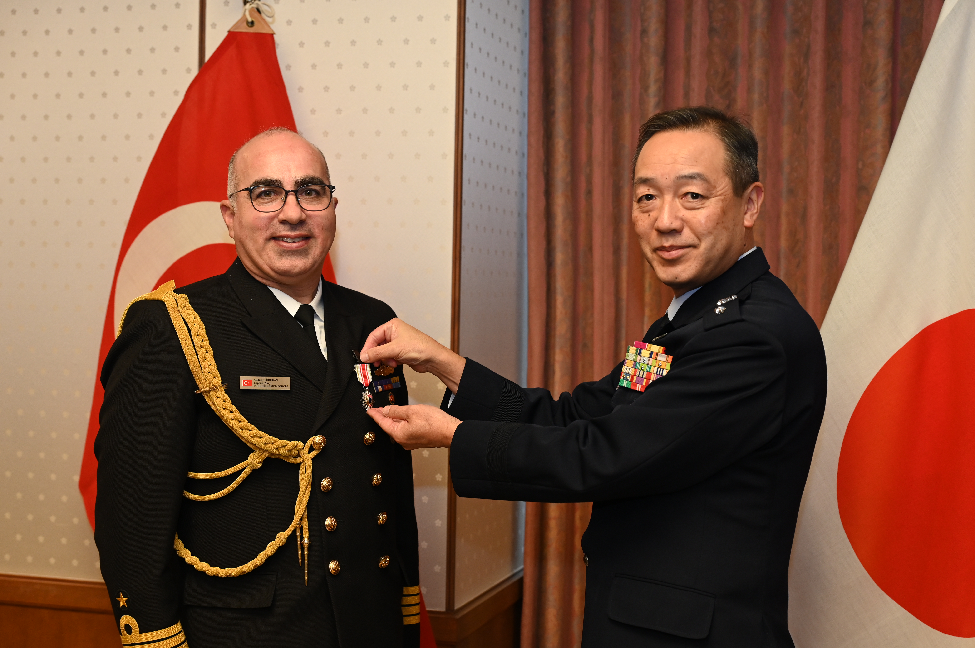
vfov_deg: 26.4
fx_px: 1380
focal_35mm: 51
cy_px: 324
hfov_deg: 38.9
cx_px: 488
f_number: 4
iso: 1250
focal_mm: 51
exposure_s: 1/200
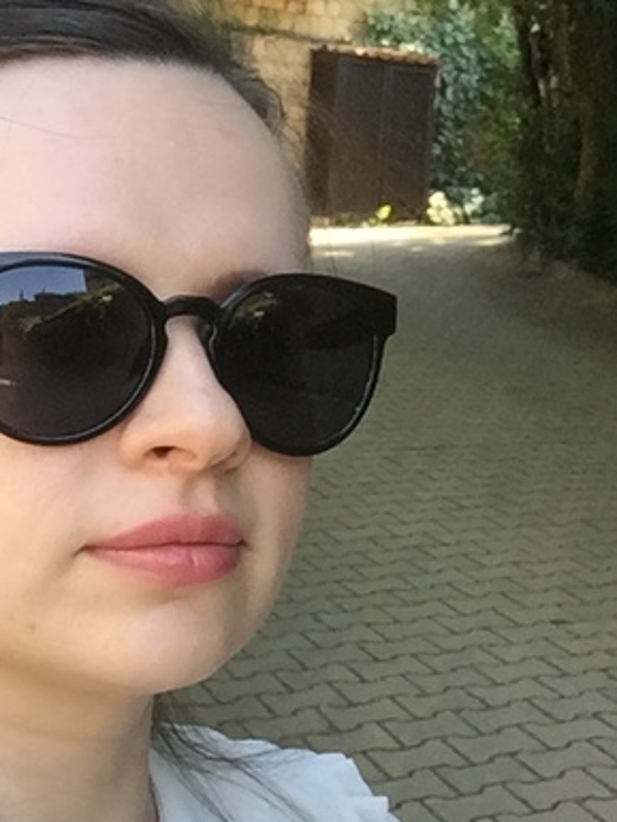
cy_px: 589
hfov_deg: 19.6
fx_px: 1758
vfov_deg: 26.1
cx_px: 70
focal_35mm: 74
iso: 32
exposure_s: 1/101
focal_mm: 2.65
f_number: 2.2
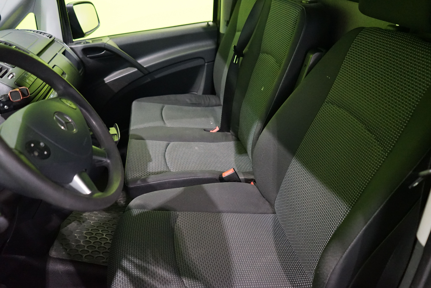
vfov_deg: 46.4
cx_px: 216
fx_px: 335
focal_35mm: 28
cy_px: 144
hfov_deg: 65.5
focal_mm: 28
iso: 6400
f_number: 3.5
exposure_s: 1/60
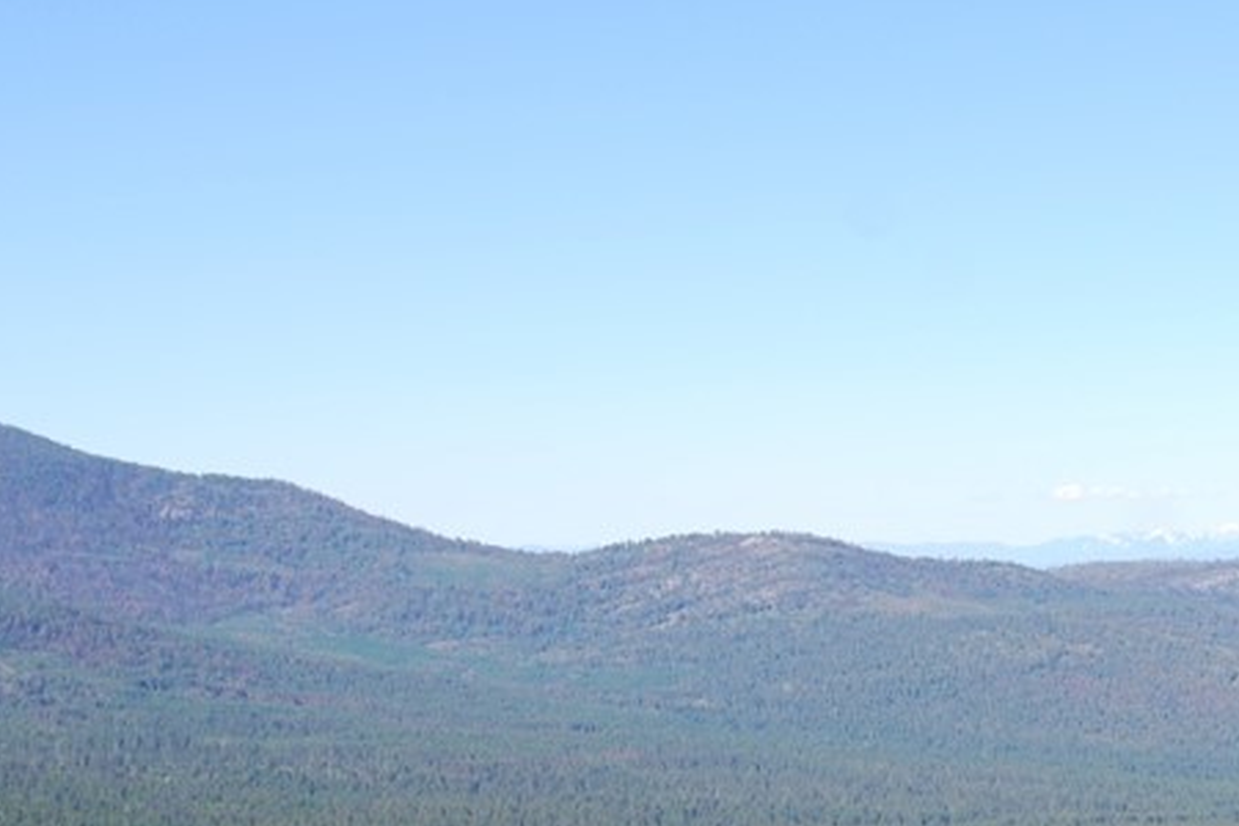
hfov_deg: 21.2
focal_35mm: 94
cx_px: 1122
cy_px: 705
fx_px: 3235
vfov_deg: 14.4
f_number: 7.1
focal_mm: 26
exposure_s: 1/200
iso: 100
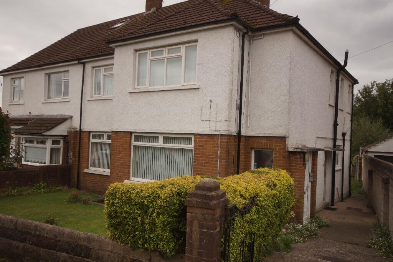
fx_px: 327
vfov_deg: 43.6
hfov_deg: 61.9
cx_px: 196
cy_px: 131
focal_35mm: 30
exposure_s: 1/200
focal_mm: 20
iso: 100
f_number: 5.6
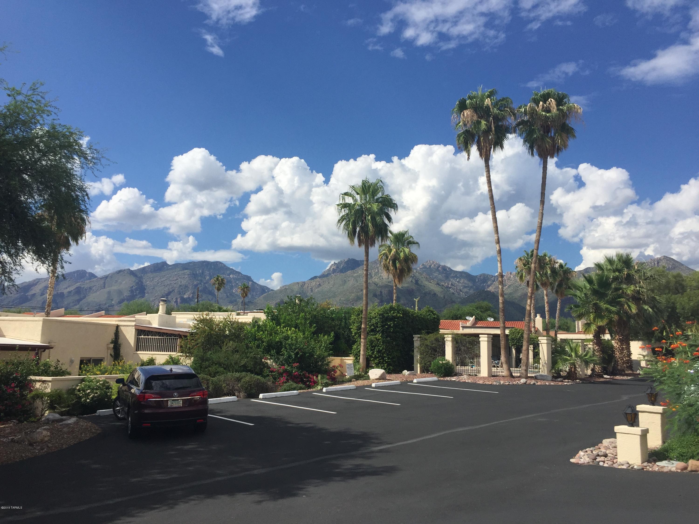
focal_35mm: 29
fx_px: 586
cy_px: 262
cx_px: 350
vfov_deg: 48.2
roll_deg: -2.6
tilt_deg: +8.5
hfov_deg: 61.7
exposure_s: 1/3597
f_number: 2.2
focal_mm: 4.15
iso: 32
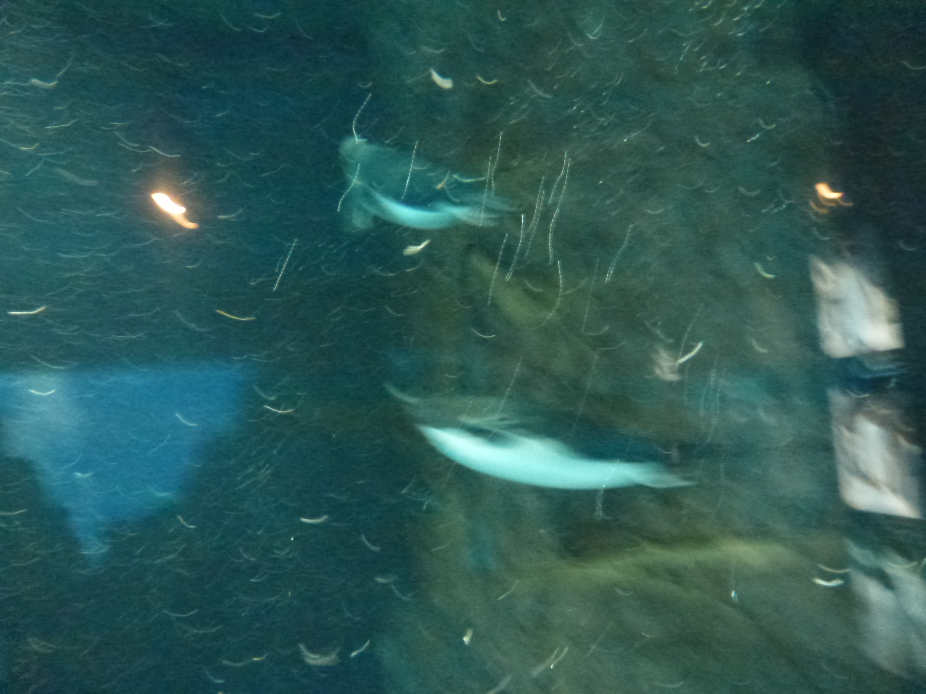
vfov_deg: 56.8
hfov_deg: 71.6
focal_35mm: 24
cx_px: 463
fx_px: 642
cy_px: 347
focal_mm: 4.3
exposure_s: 1/8
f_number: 3.3
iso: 1600
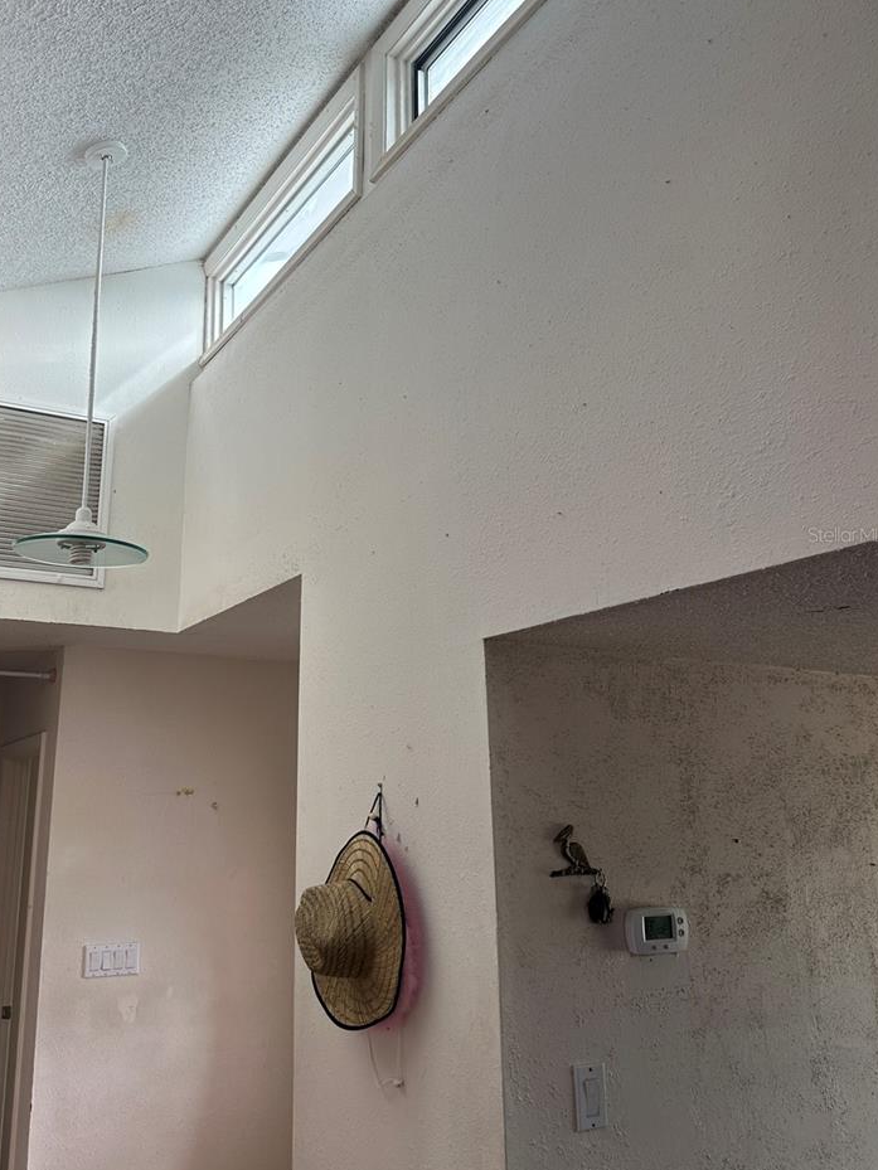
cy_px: 534
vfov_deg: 58.3
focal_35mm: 31
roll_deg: -0.6
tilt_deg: +16.6
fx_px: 1048
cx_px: 330
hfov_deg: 45.1
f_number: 1.78
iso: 64
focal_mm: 6.86
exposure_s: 1/184
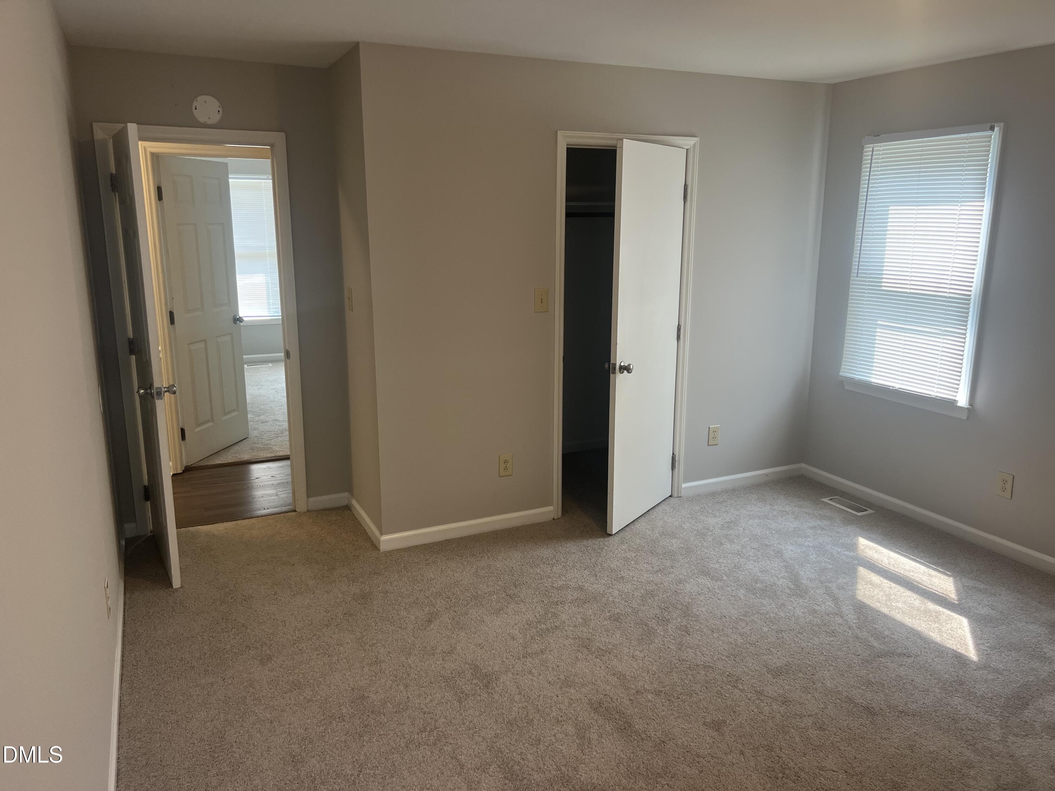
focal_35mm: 26
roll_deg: -0.2
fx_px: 792
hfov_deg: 67.3
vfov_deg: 53.1
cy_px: 396
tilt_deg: -14.2
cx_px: 528
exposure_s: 1/120
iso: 100
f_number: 1.5
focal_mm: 5.7
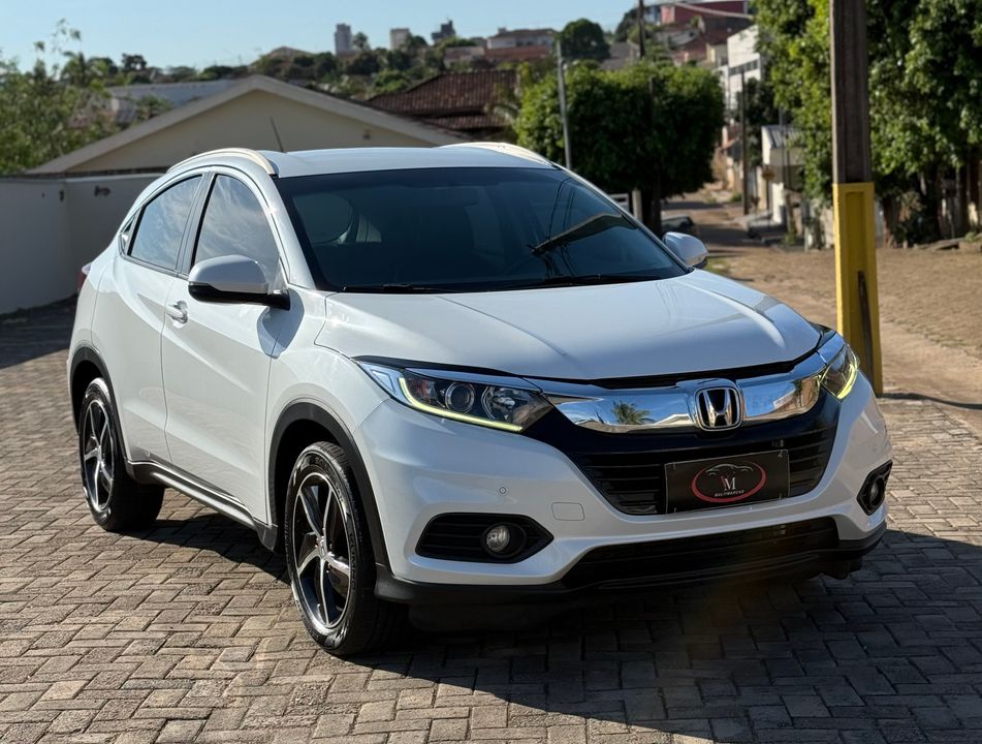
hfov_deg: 39.5
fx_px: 1366
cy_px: 372
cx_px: 491
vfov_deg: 30.4
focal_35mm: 48
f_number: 1.78
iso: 100
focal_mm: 6.76
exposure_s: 1/4878
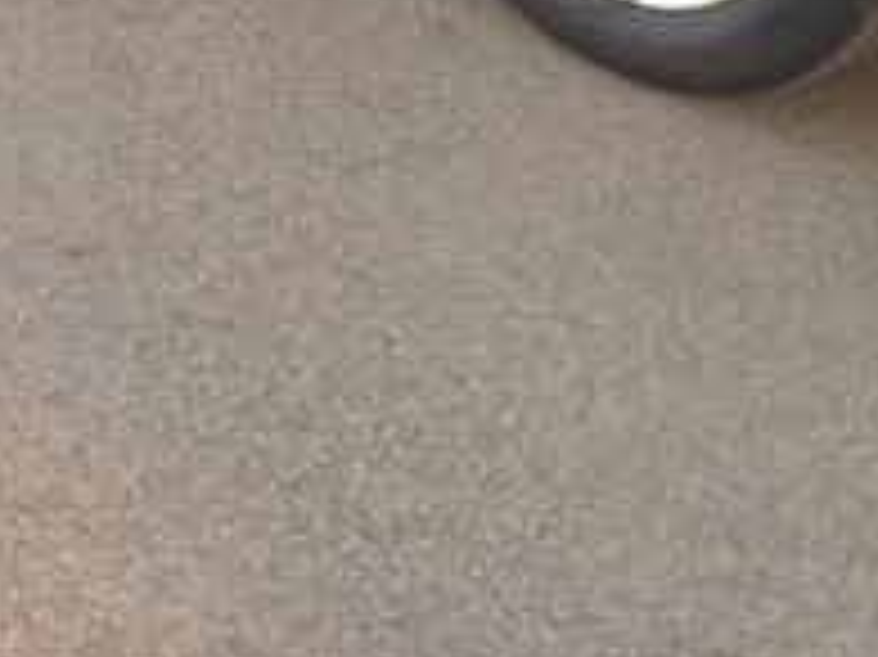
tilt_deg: -16.0
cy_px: -434
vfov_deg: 13.8
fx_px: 2484
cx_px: 531
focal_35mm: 98
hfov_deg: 20.0
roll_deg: -6.3
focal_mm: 4.15
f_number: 2.2
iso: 64
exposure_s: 1/100
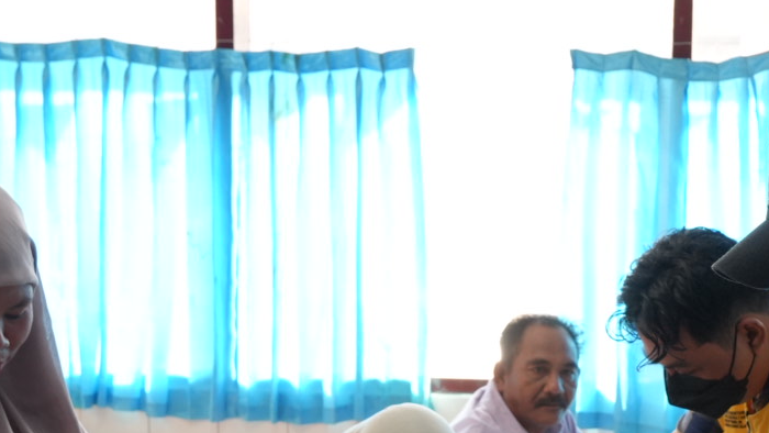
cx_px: 632
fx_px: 1554
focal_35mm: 76
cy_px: 424
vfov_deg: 15.6
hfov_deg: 27.2
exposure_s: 1/160
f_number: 4
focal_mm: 21
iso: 800
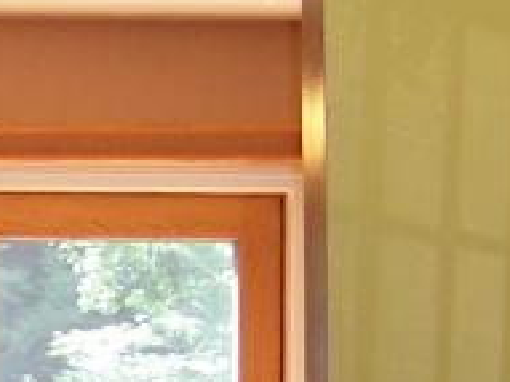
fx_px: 2842
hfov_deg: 10.0
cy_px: 417
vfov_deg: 7.6
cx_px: -190
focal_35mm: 193
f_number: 2.8
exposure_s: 1/60
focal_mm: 5.6
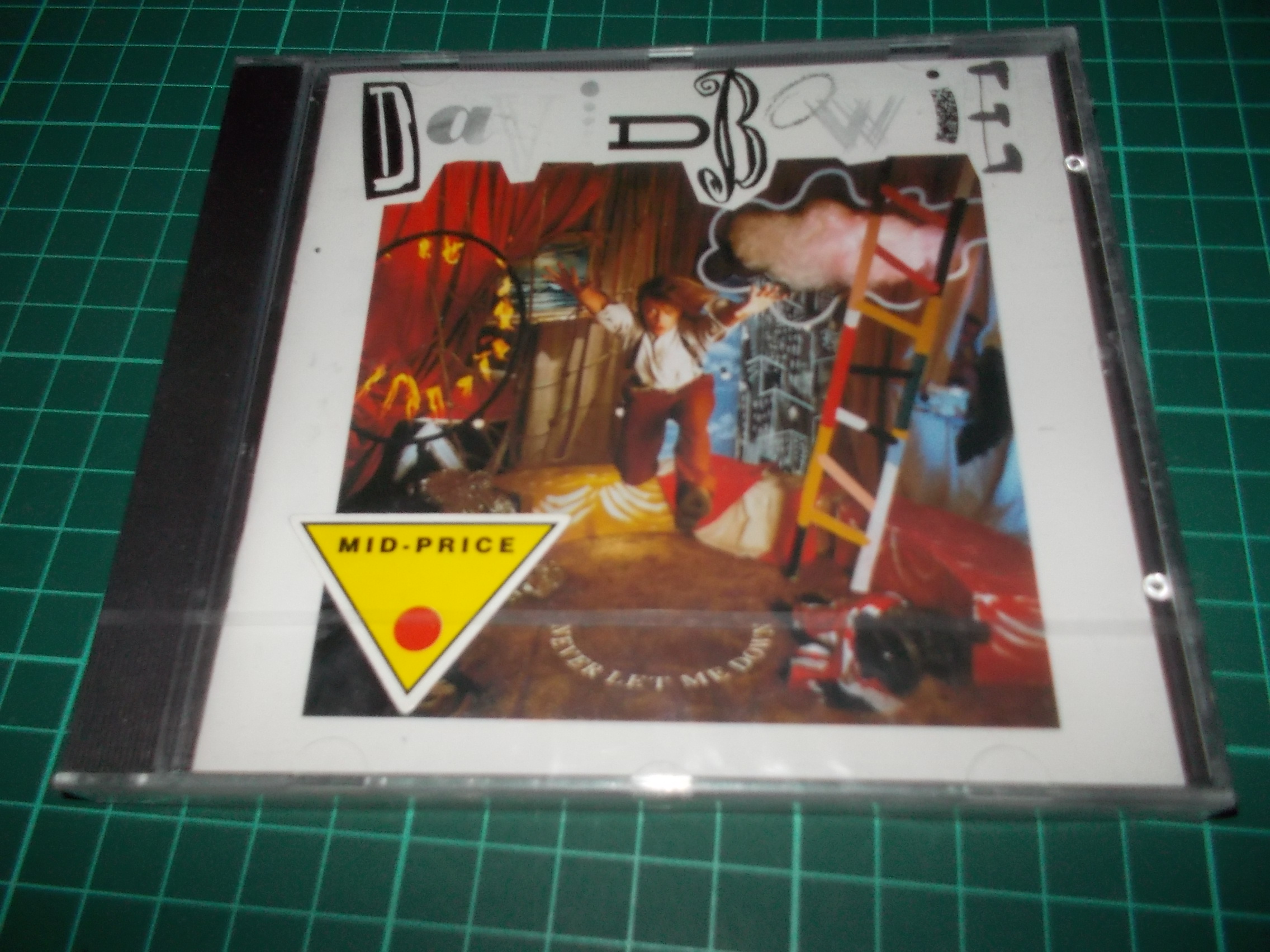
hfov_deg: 61.7
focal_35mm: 29
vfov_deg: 48.2
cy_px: 476
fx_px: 1064
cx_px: 635
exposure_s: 1/30
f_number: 3.3
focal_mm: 4.1
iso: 200
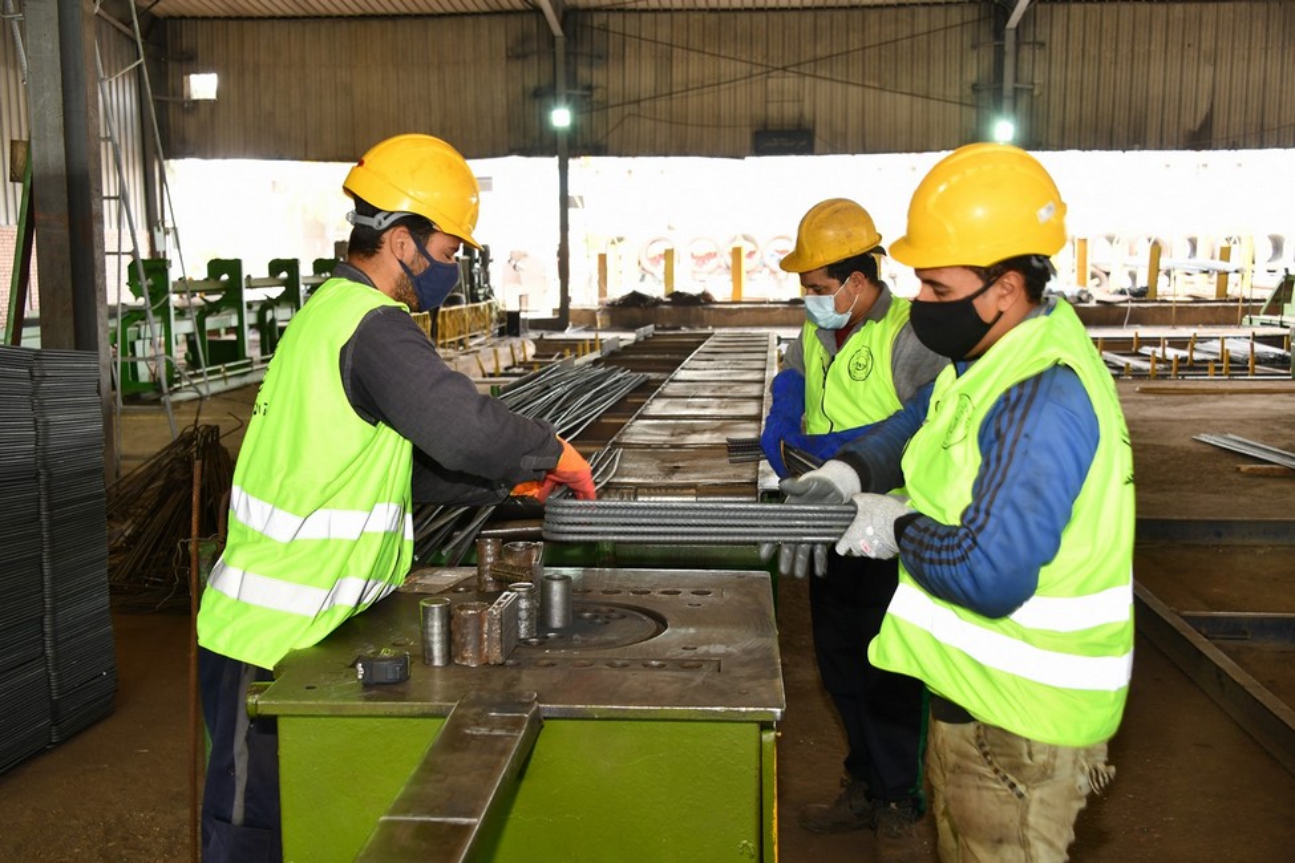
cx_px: 648
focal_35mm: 42
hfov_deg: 46.4
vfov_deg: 31.9
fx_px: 1511
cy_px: 432
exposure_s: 1/60
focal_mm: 42
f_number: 5.6
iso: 500
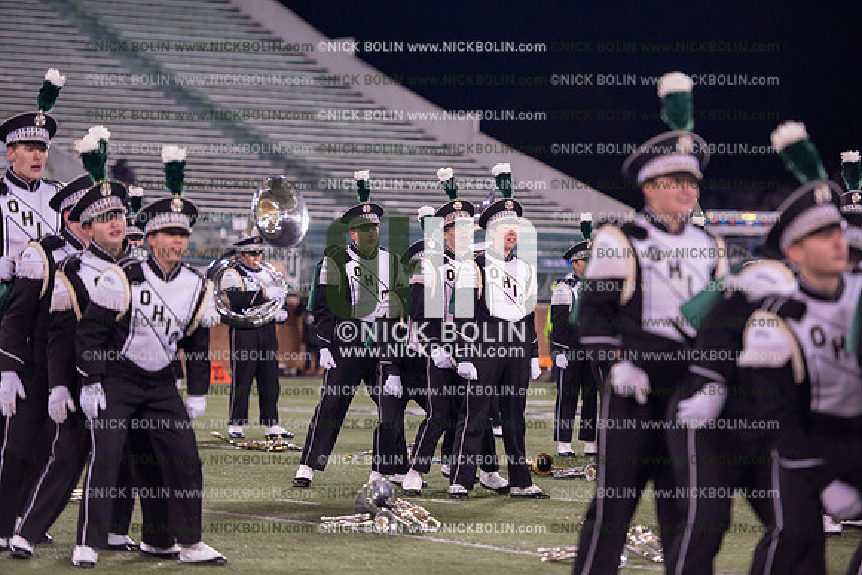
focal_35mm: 150
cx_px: 431
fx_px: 3592
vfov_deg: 9.2
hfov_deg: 13.7
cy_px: 288
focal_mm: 150
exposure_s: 1/1250
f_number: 2.8
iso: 2500
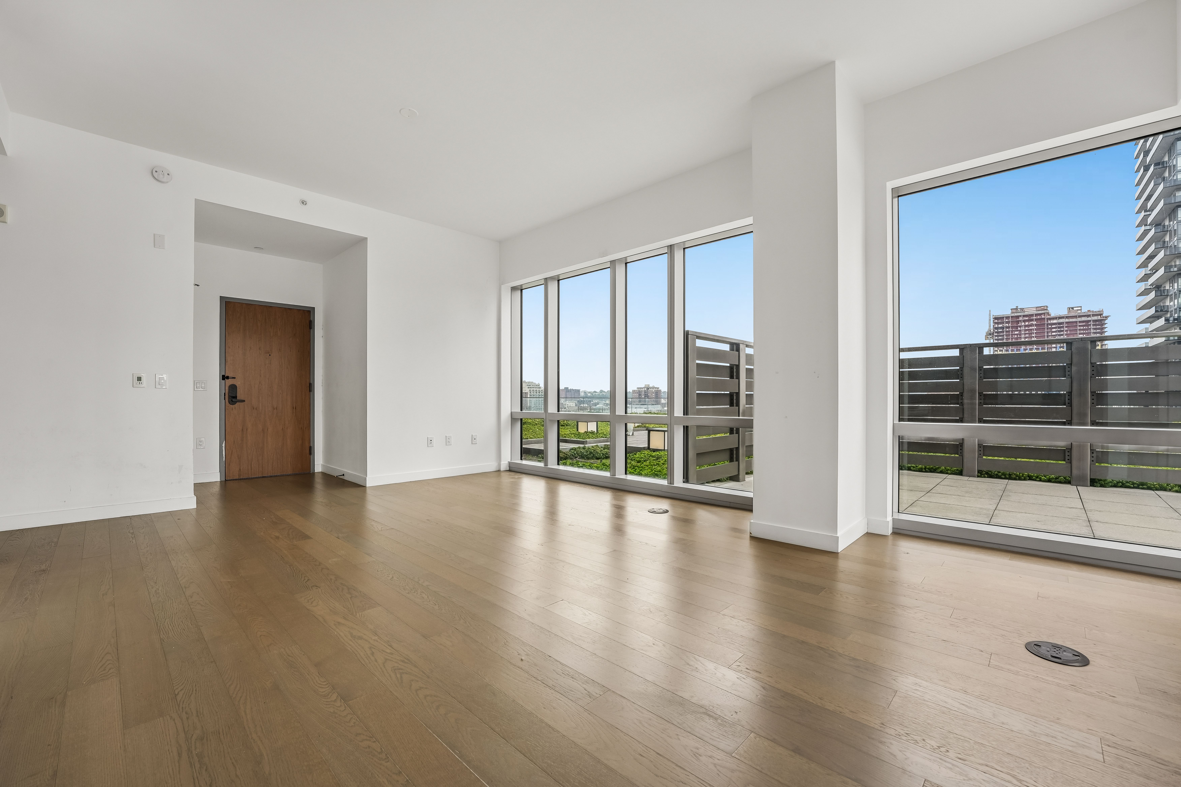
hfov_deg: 104.3
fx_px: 459
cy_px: 394
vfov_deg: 81.2
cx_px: 590
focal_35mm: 14
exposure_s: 1/100
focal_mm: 14
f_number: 8
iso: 250
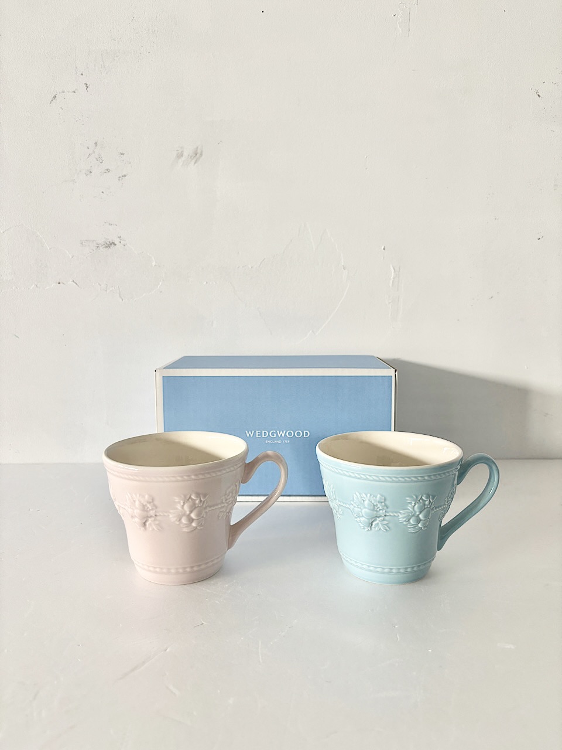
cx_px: 281
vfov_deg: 67.3
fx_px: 563
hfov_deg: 53.1
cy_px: 375
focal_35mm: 26
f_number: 1.6
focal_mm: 5.96
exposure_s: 1/86
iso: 125
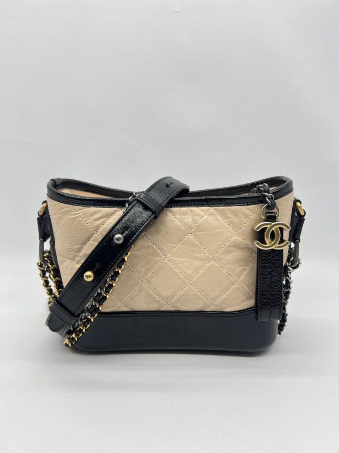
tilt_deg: -11.1
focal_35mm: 26
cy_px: 226
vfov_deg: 67.3
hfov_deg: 53.1
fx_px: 339
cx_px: 170
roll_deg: +0.0
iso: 32
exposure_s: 1/111
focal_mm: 5.7
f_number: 1.5
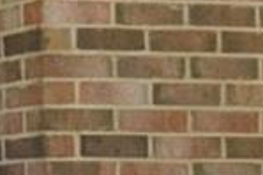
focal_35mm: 247
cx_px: -628
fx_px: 1802
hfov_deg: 7.1
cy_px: 141
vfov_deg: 5.5
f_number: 5.6
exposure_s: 1/125
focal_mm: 24
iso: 320
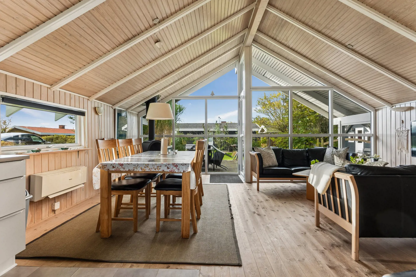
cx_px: 208
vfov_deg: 61.3
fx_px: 234
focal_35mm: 20
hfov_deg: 83.3
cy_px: 138
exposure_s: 1/50
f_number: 8
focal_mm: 13.5
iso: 400
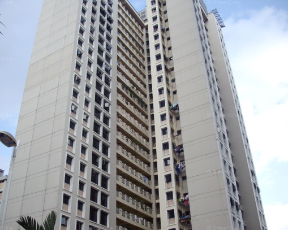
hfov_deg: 46.8
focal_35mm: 39
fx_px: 332
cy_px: 116
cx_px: 136
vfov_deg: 38.2
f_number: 5.6
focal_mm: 6.2
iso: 80
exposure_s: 1/80
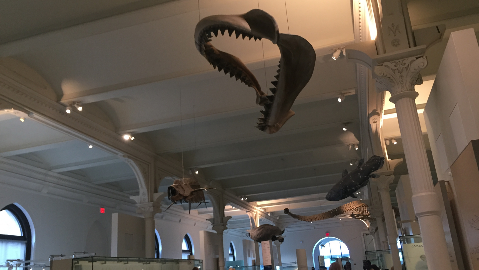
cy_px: 145
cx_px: 242
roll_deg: +3.9
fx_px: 406
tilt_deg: +18.4
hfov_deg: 61.0
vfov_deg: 36.7
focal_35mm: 32
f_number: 2.2
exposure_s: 1/30
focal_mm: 4.15
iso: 125
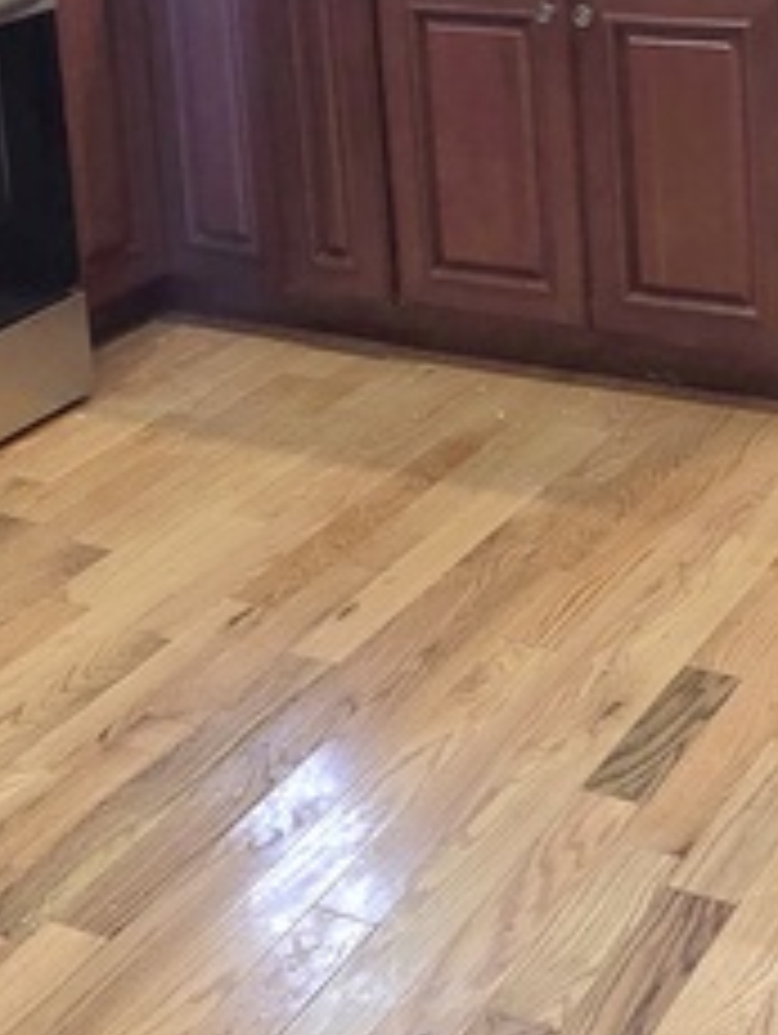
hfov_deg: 23.5
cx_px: 688
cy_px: -104
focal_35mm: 61
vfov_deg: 28.7
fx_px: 1825
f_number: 2.2
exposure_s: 1/60.2
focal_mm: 2.2
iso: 80
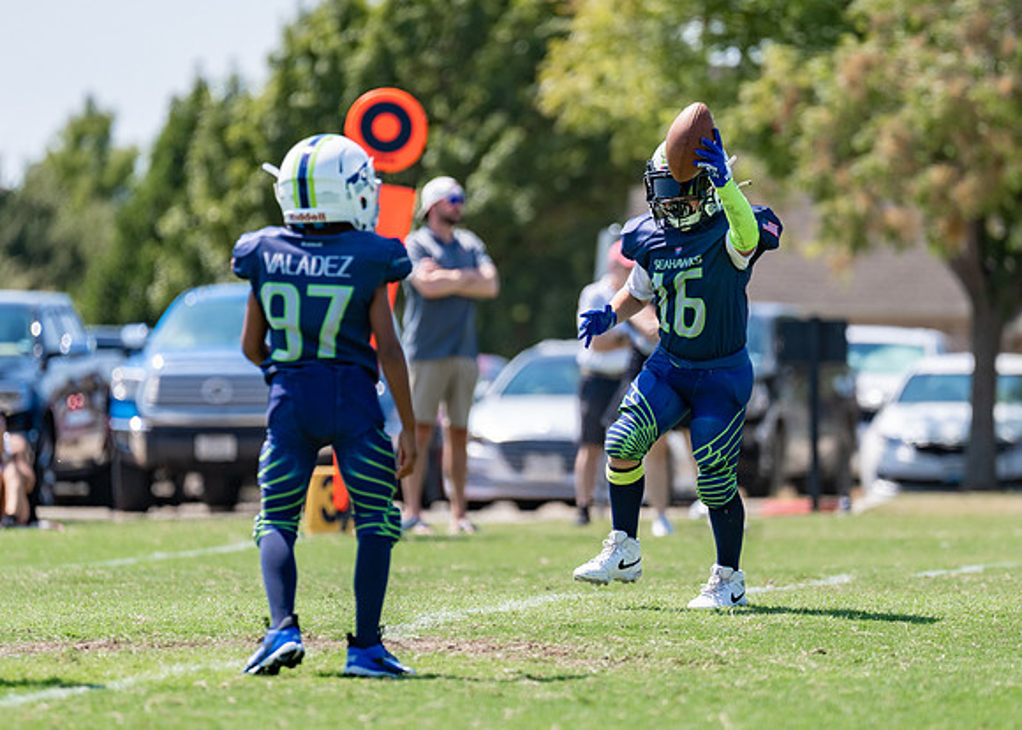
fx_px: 9959
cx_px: 583
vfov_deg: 4.2
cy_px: 377
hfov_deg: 5.9
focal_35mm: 343
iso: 100
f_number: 2.8
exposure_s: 1/1250
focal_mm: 200
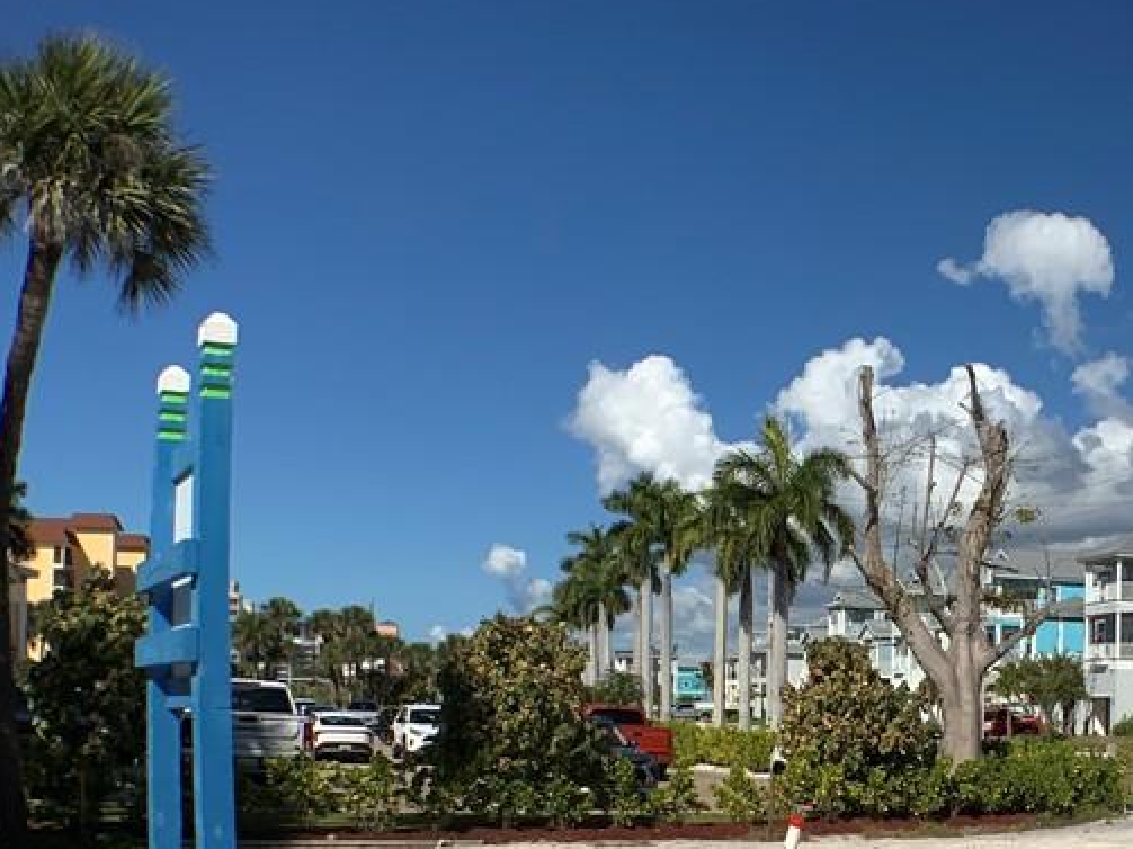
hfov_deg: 31.3
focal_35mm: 59
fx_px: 1931
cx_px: 1000
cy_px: 795
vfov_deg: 24.0
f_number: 1.8
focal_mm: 3
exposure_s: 1/4785
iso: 20
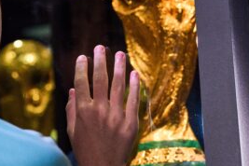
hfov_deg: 10.8
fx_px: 1321
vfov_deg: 7.2
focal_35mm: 191
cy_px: 57
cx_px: 75
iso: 2000
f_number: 3.5
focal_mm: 85
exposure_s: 1/250
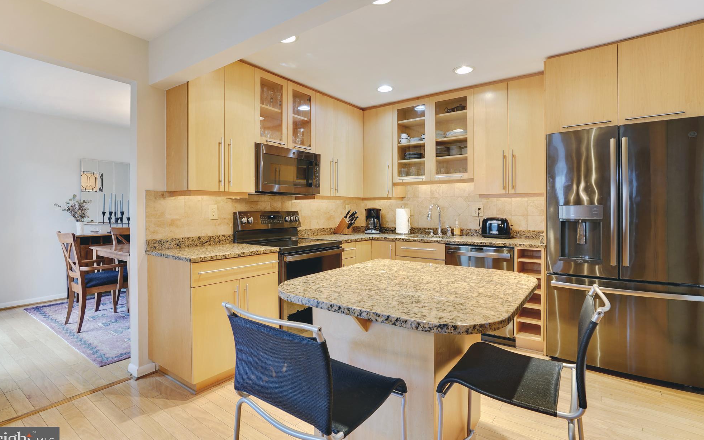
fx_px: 326
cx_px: 347
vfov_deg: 68.0
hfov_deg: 94.4
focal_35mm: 17
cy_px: 208
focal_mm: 16
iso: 100
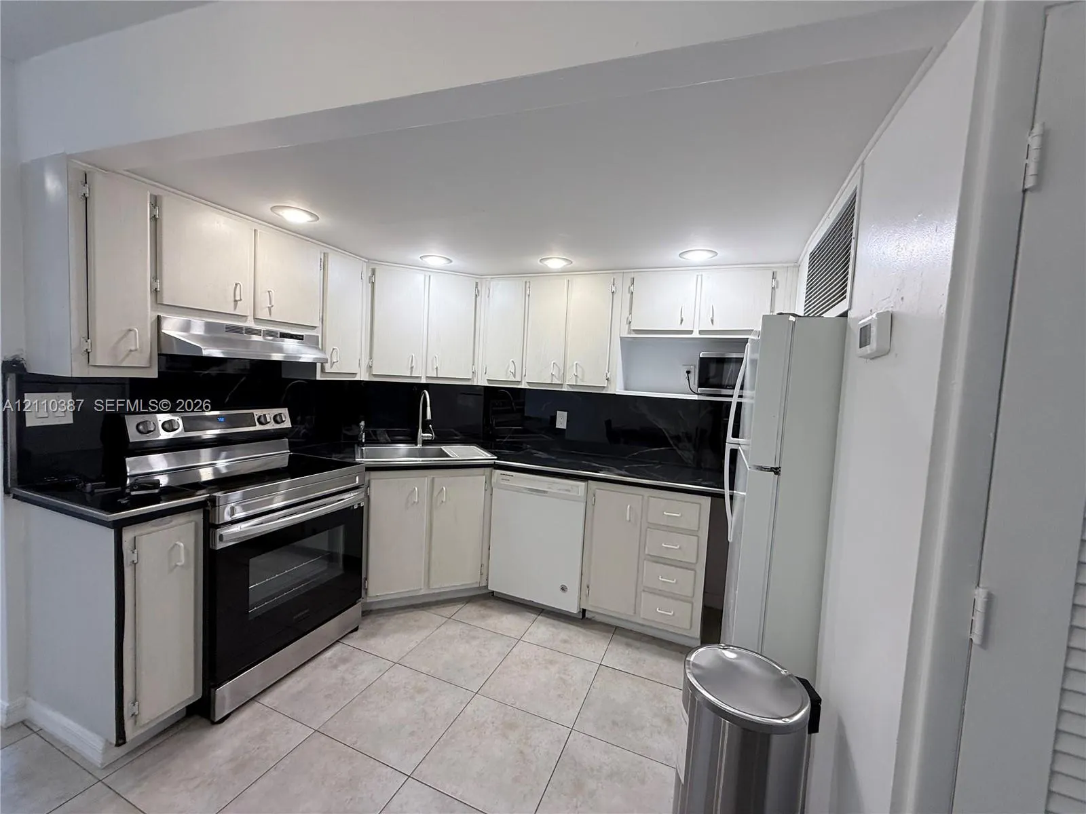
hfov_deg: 102.1
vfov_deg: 85.7
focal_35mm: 14
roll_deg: -3.3
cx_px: 543
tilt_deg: -3.0
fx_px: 439
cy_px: 407
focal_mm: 2.22
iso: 125
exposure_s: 1/120
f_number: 2.2
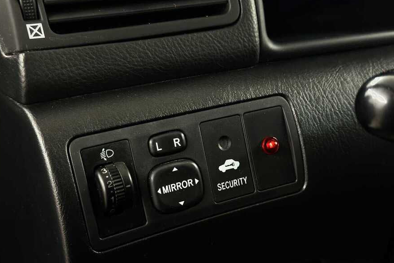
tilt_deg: -22.6
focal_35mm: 51
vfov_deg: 26.5
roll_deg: +0.2
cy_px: 149
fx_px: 558
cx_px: 195
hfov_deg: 38.9
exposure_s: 1/33
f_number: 1.78
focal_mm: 6.86
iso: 250
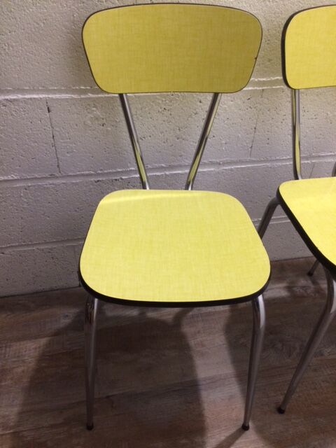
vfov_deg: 61.7
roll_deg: -1.7
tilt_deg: -41.7
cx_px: 168
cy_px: 224
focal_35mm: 29
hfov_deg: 48.2
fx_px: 375
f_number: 2.2
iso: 250
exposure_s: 1/33
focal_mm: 4.15
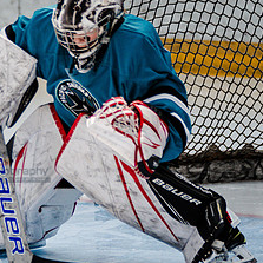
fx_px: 4779
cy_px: 228
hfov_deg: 3.1
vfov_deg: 3.2
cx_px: 1
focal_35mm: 556
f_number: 3.2
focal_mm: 197
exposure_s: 1/2500
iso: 1250
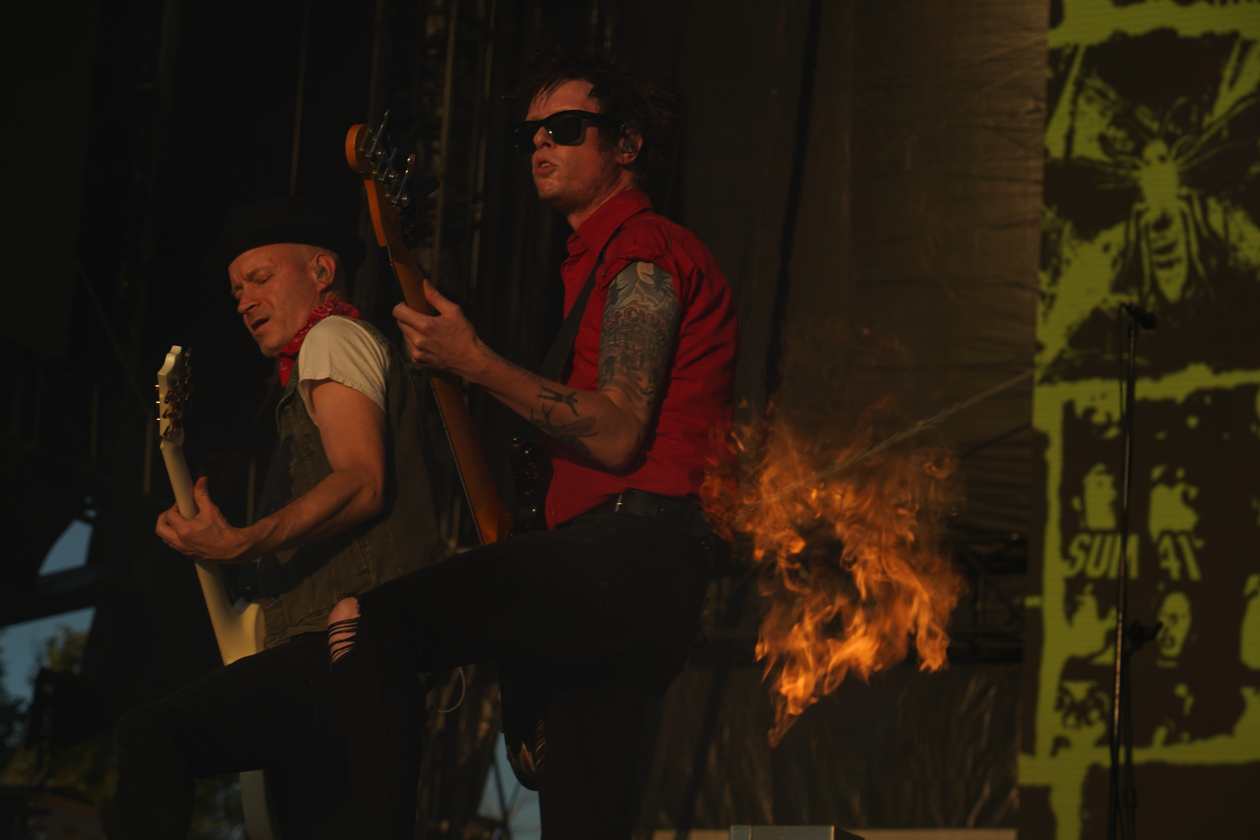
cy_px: 420
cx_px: 630
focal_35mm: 105
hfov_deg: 19.5
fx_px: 3675
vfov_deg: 13.0
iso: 100
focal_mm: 105
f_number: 8
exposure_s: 1/500
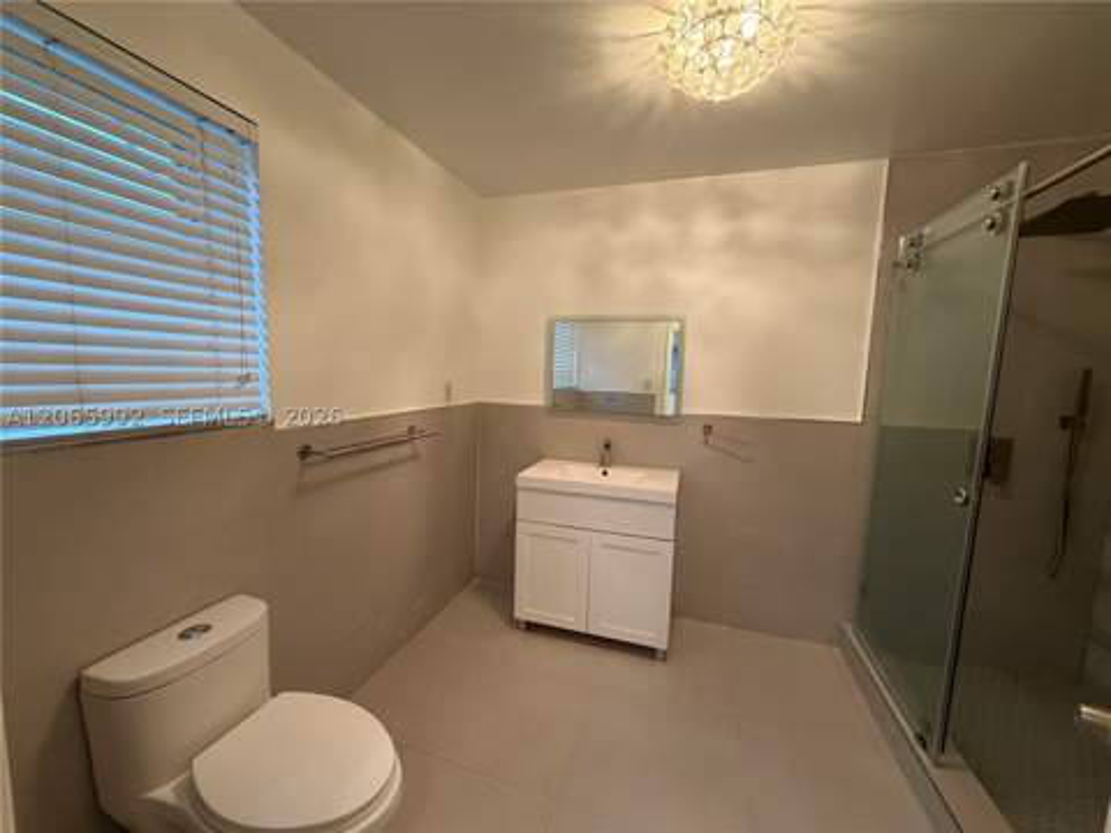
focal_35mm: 14
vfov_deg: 85.7
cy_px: 416
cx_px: 556
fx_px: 449
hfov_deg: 102.1
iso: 320
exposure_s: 1/60
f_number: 2.2
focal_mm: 2.22
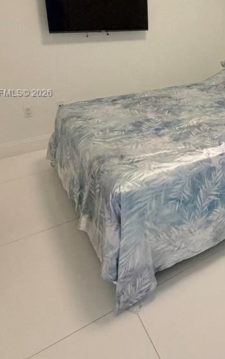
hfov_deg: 35.8
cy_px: 94
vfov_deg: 56.9
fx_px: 314
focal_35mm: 32
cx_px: 223
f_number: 2.2
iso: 320
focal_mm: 2.22
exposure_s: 1/60
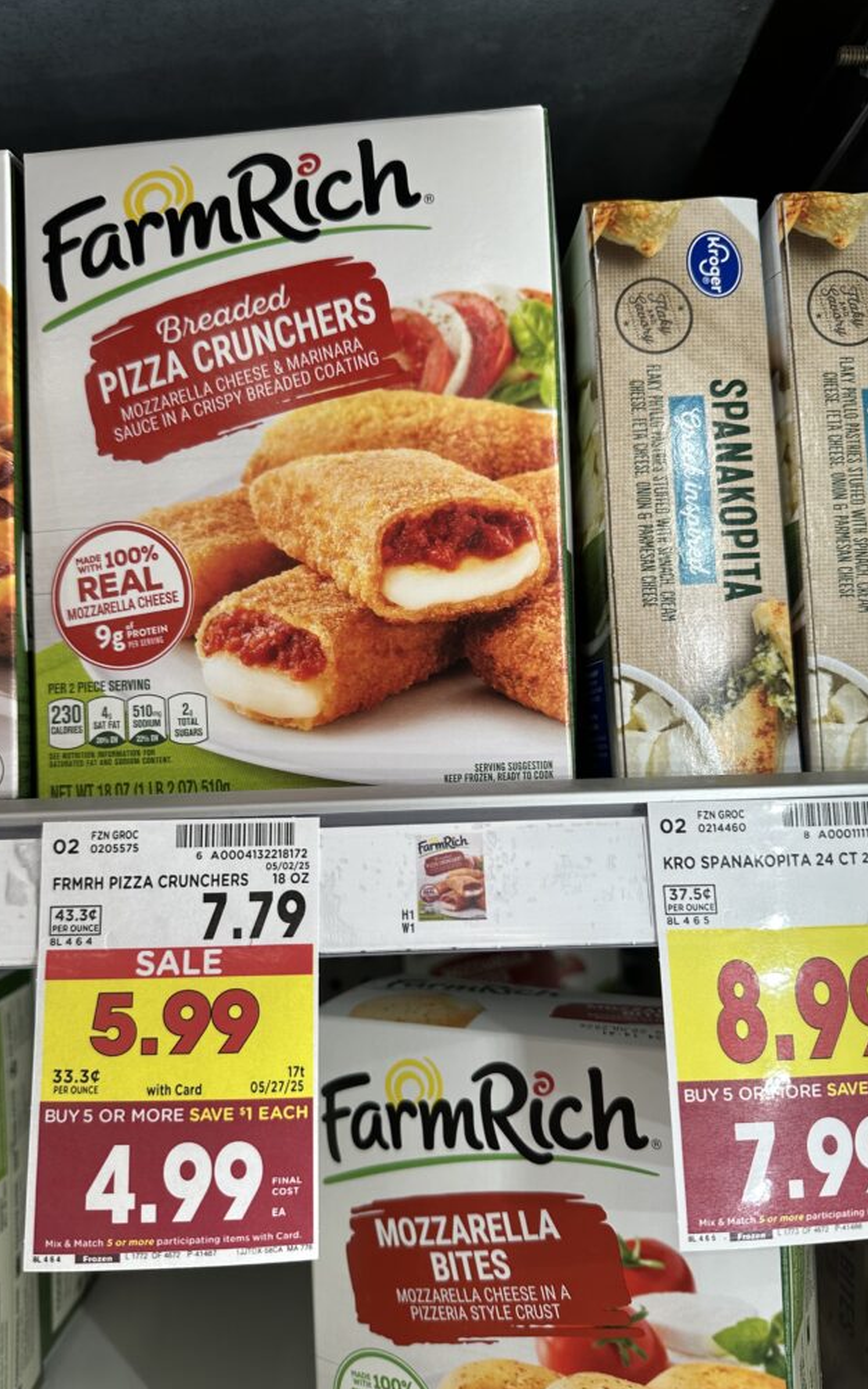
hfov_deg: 47.6
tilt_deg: +4.3
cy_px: 701
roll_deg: +2.7
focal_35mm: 26
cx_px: 405
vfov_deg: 70.4
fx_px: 984
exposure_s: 1/121
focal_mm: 6.86
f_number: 1.78
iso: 80
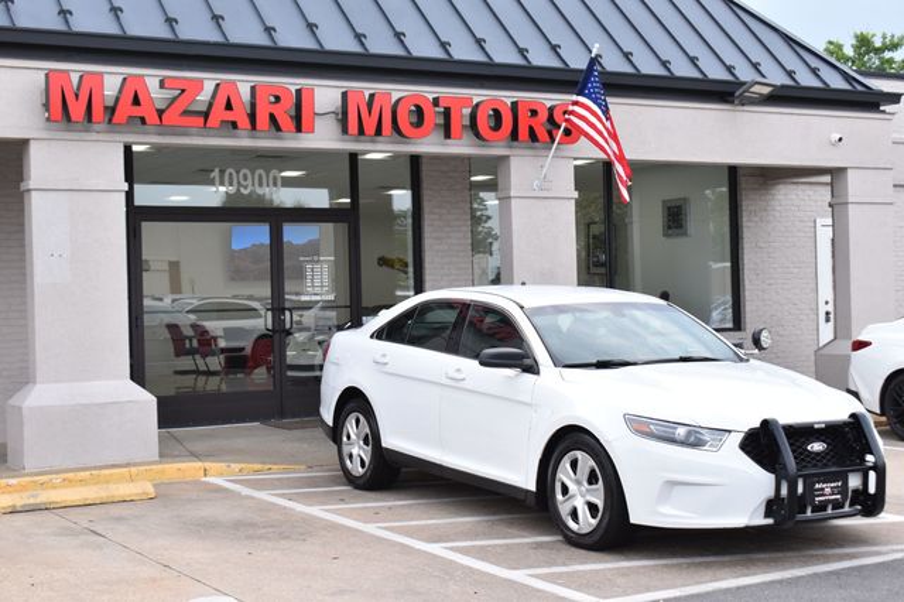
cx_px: 452
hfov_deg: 35.1
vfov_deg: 23.8
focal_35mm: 57
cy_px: 301
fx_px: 1431
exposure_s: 1/200
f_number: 8
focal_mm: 38
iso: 400
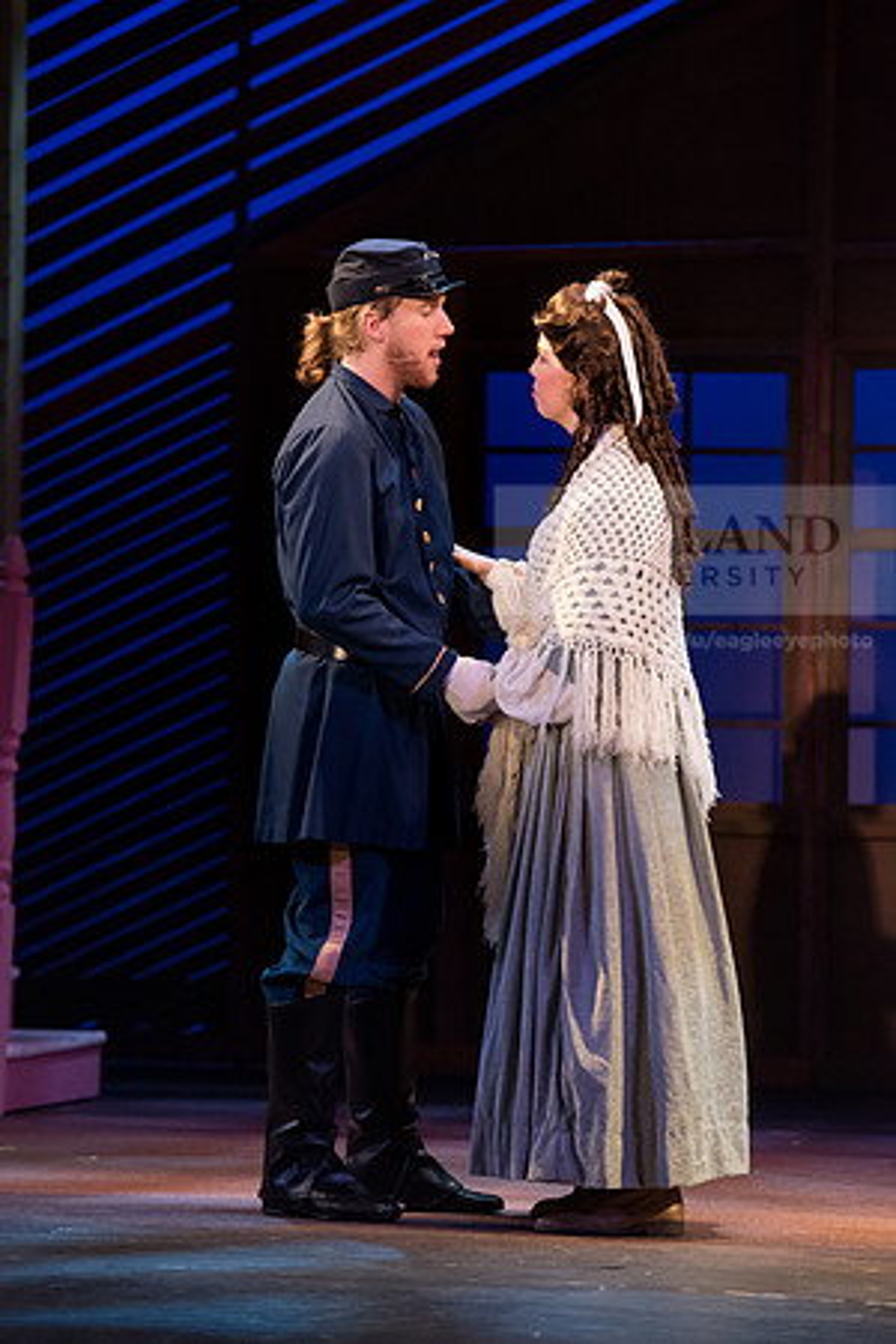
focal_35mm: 170
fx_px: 6346
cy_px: 672
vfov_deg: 12.1
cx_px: 448
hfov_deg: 8.1
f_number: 4
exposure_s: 1/400
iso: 5000
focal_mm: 170
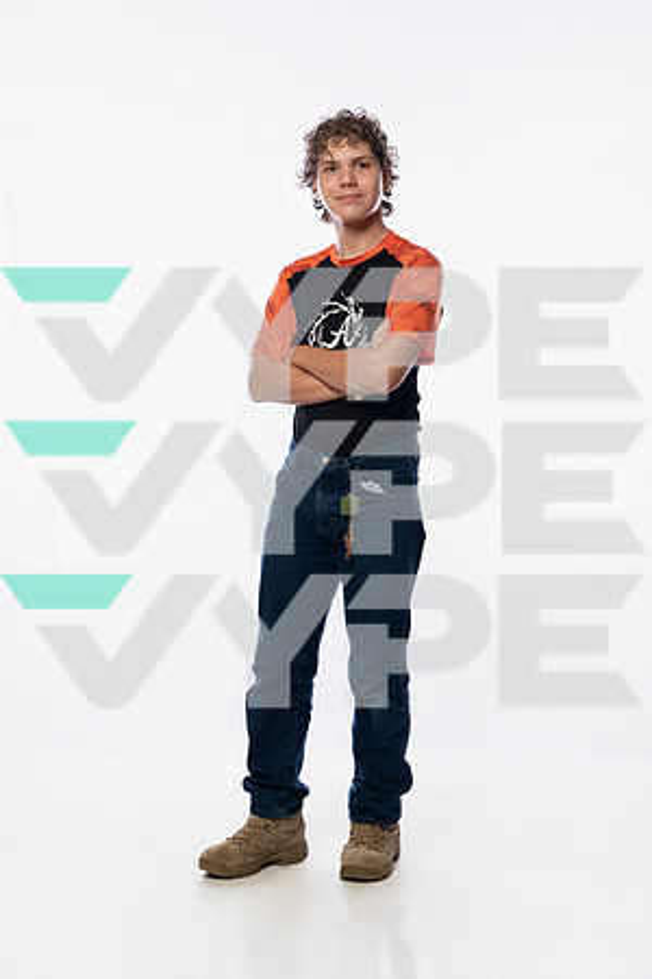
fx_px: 1467
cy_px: 490
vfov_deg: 36.9
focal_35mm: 54
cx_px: 326
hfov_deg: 25.1
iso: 640
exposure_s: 1/250
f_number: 5.6
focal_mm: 54
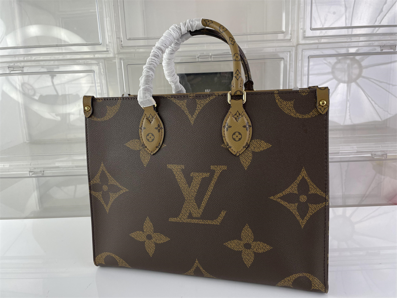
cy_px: 149
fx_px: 298
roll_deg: +3.4
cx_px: 198
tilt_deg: -11.7
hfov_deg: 67.3
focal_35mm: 26
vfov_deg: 53.1
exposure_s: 1/182
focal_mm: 4.2
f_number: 1.6
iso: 32
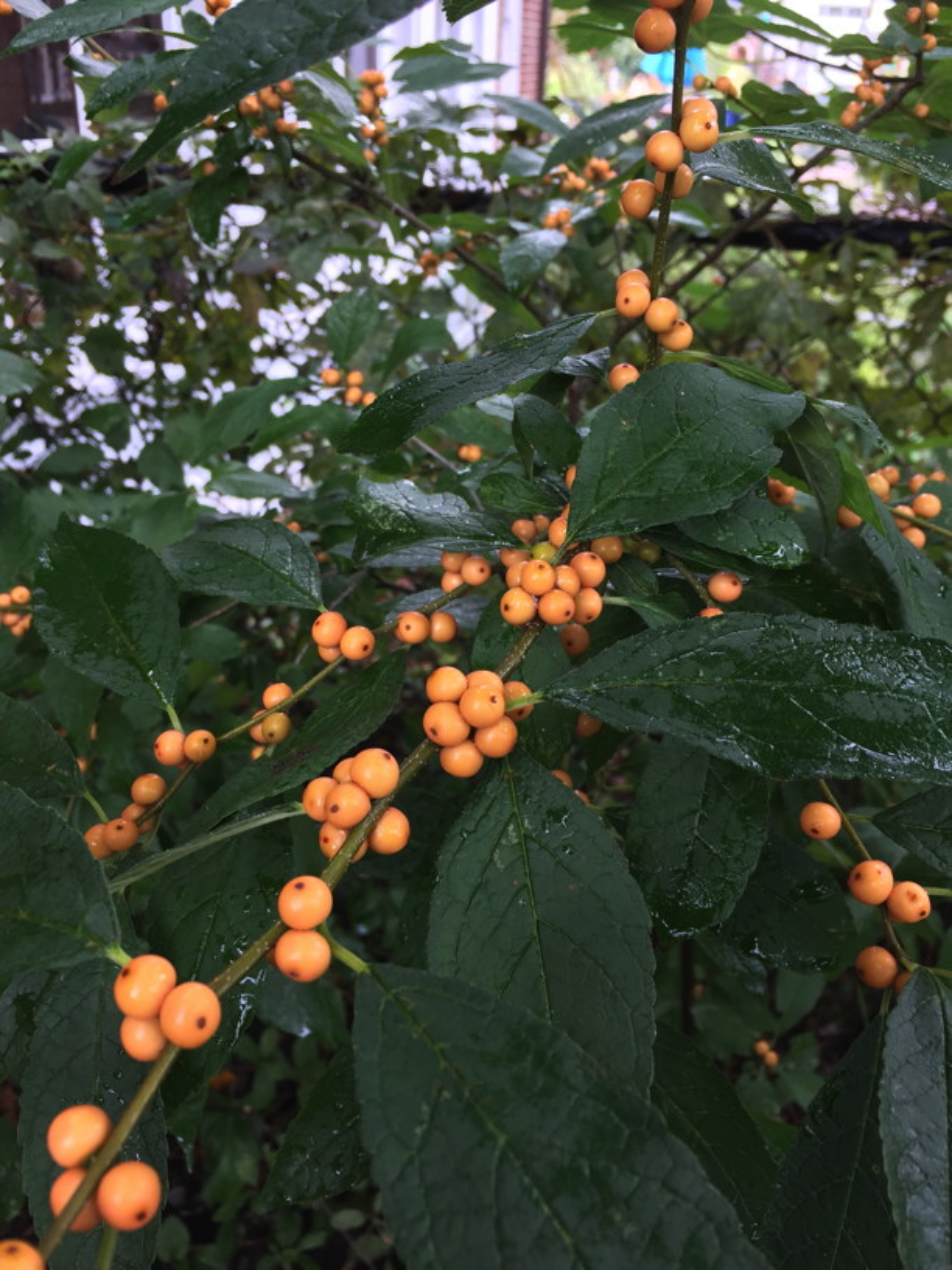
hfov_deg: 48.2
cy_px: 635
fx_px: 1063
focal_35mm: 29
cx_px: 476
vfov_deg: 61.7
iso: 32
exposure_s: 1/40
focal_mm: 4.15
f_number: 2.2
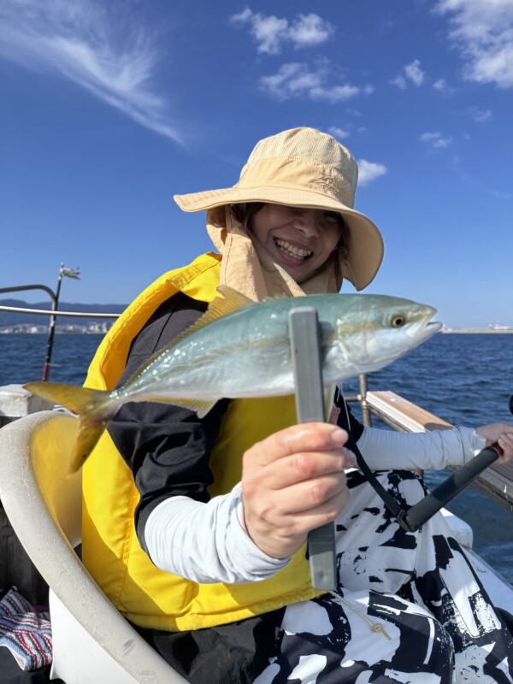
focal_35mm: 24
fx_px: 474
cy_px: 342
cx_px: 256
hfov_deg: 56.8
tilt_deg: -0.5
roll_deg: -0.6
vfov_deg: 71.6
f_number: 1.78
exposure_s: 1/4608
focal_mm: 6.76
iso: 80
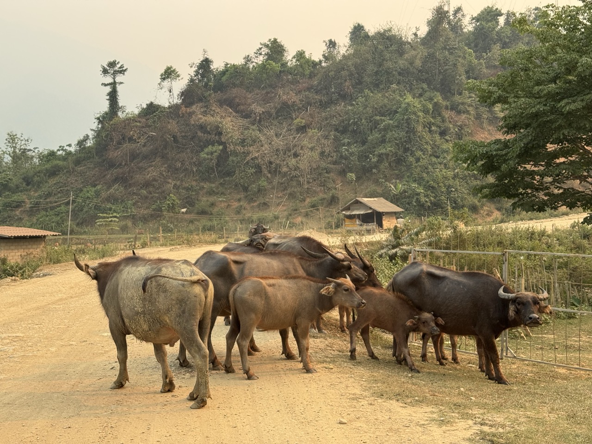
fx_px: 821
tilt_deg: -1.2
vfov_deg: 30.3
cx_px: 296
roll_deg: +2.4
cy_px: 222
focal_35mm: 48
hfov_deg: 39.7
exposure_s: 1/1043
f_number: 1.78
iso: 64
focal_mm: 6.76
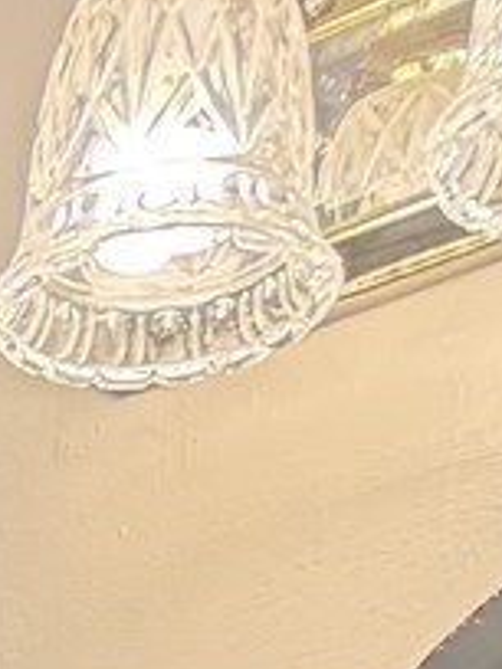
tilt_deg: -7.5
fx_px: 3500
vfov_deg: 7.9
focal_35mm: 181
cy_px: 2489
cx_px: -1011
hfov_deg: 7.3
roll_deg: +1.0
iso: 250
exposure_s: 1/120
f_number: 1.78
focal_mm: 6.76
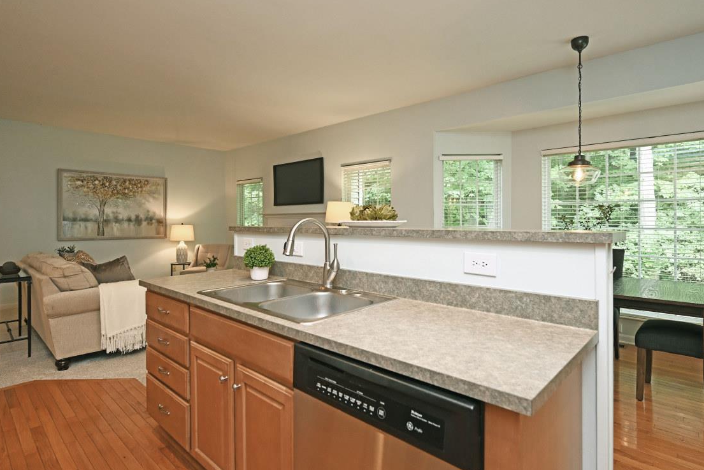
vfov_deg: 64.5
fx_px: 372
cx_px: 347
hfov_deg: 86.9
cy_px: 221
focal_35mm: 19
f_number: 4
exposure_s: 1/60
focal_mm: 14
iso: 500
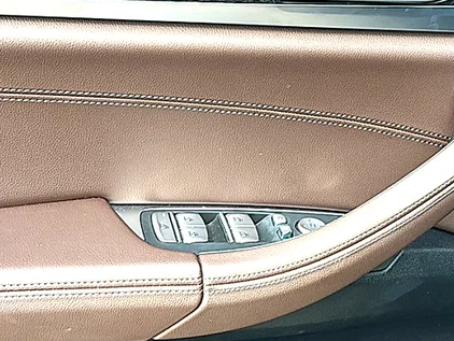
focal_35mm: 63
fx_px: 827
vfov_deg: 23.3
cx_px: 292
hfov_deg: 30.5
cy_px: 152
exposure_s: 1/247
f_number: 1.78
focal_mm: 6.86
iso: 80
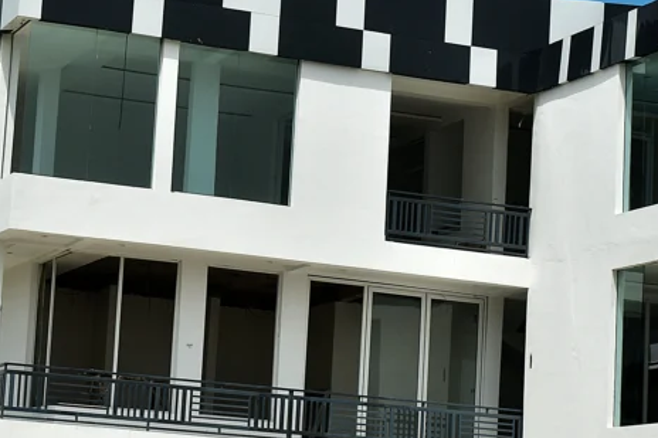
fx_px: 2198
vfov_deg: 11.4
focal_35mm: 120
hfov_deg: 17.0
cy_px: 247
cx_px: 305
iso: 100
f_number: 10
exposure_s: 1/60
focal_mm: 31
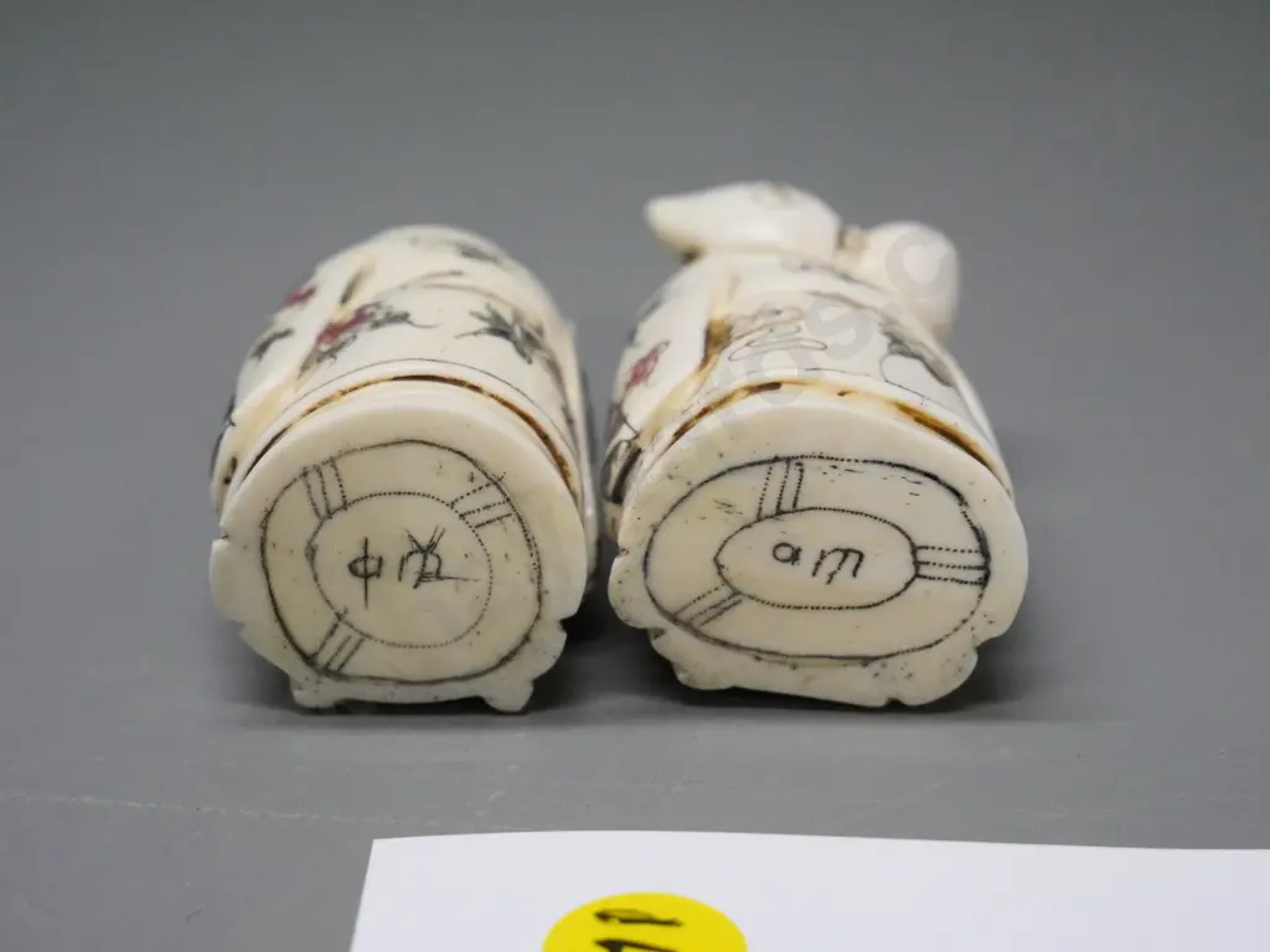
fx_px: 2862
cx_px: 635
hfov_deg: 25.0
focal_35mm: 78
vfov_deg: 18.9
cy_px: 476
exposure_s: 1/320
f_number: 5.4
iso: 3200
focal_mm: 39
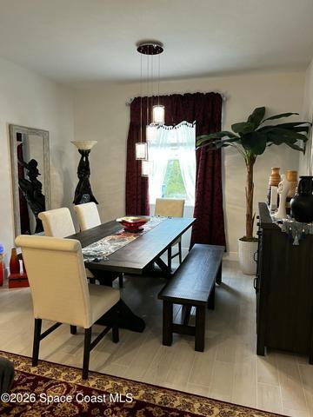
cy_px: 208
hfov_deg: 53.1
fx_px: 313
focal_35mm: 26
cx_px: 156
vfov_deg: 67.3
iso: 100
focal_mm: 5.7
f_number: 1.5
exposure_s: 1/60
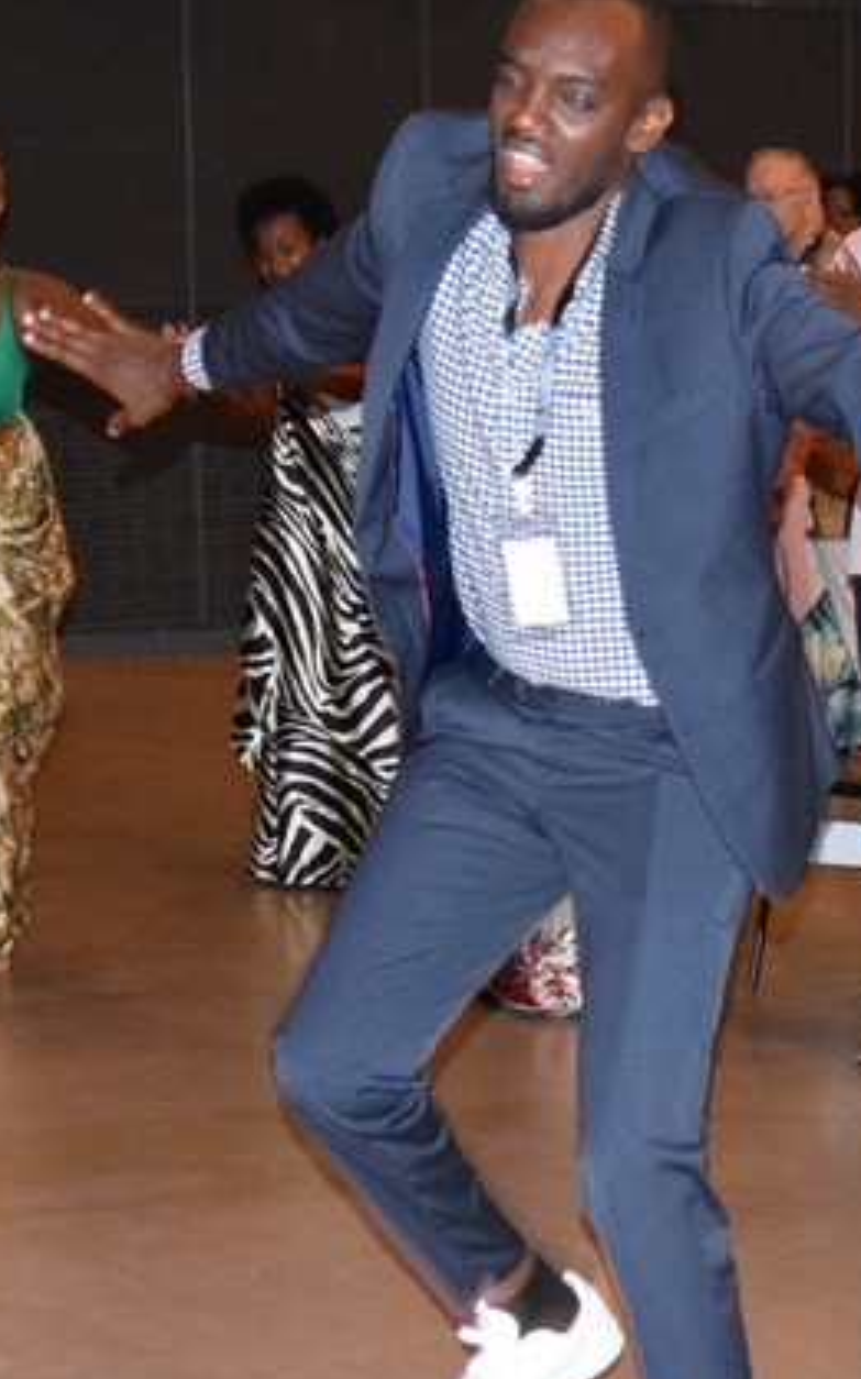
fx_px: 4508
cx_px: 910
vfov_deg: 17.3
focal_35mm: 120
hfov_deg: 10.8
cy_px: 1018
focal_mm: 32
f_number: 4.2
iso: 3200
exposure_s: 1/60
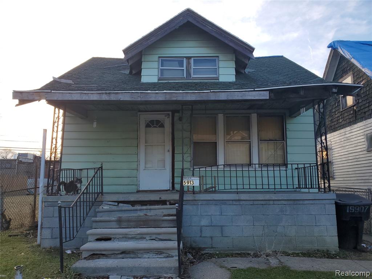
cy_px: 140
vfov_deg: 53.1
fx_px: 279
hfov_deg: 67.3
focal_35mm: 26
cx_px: 186
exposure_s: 1/159
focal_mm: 4.3
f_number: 2.4
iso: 50
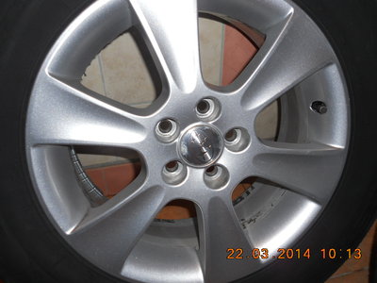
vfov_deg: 44.2
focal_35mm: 32
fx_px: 349
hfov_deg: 56.8
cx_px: 188
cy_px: 142
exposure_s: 1/25
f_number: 3.5
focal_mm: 5.8
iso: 80
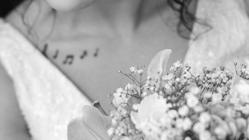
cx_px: 119
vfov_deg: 8.1
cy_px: 69
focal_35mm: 150
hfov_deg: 14.3
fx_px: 990
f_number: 1.8
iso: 250
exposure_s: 1/640
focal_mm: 50
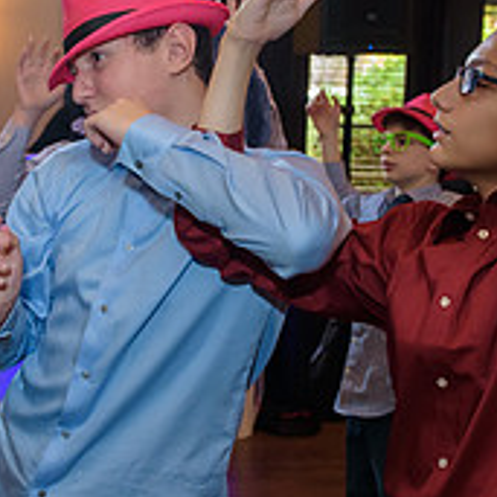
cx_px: 206
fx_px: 1121
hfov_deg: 25.0
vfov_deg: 25.0
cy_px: 208
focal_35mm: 69
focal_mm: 24
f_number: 3.2
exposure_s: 1/125
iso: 1600
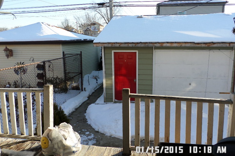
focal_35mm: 27
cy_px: 72
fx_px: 176
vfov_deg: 47.9
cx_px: 121
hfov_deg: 67.4
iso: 80
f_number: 2.5
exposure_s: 1/350
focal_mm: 4.5
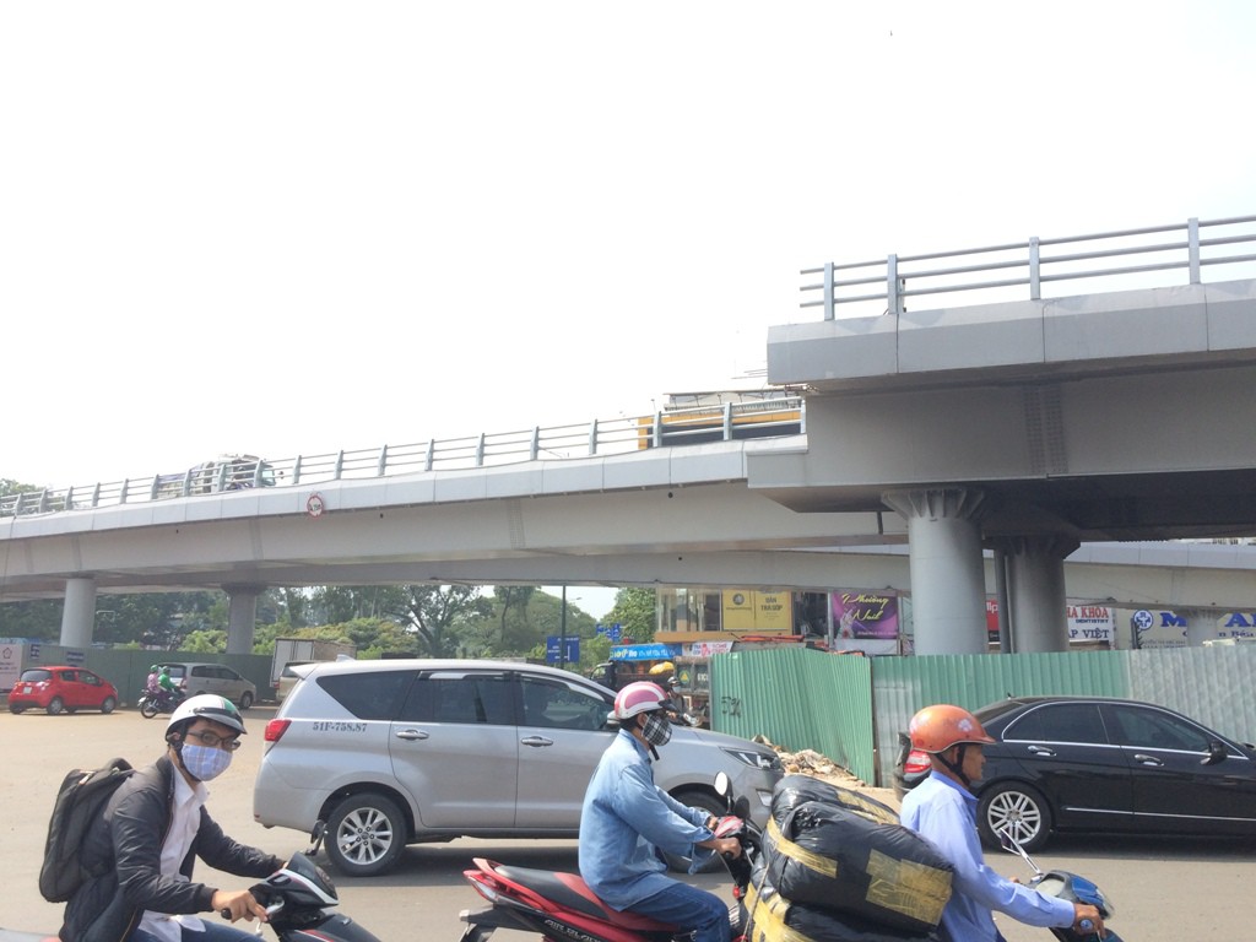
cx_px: 628
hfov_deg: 61.7
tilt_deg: +11.1
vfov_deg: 48.2
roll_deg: -1.4
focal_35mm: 29
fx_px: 1052
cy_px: 471
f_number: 2.2
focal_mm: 4.15
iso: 32
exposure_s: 1/1172
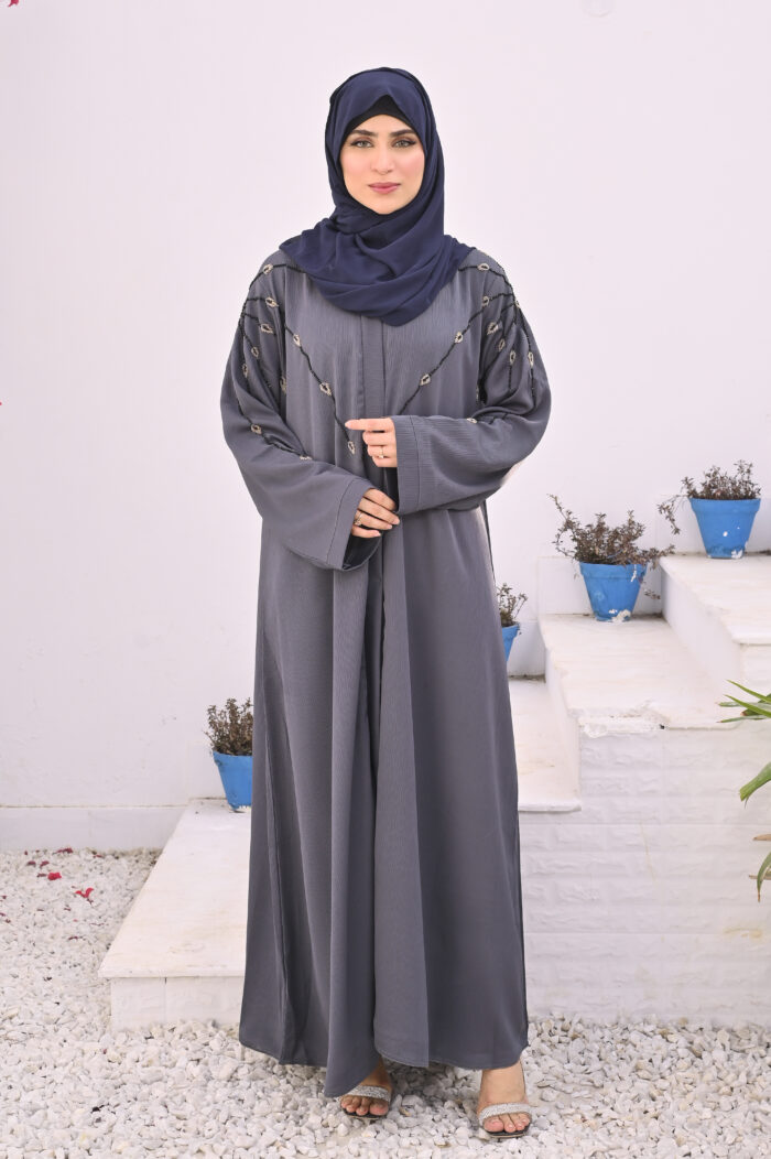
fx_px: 1608
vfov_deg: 39.6
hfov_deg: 27.0
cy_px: 580
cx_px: 386
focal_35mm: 50
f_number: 7.1
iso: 200
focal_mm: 50
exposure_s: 1/200
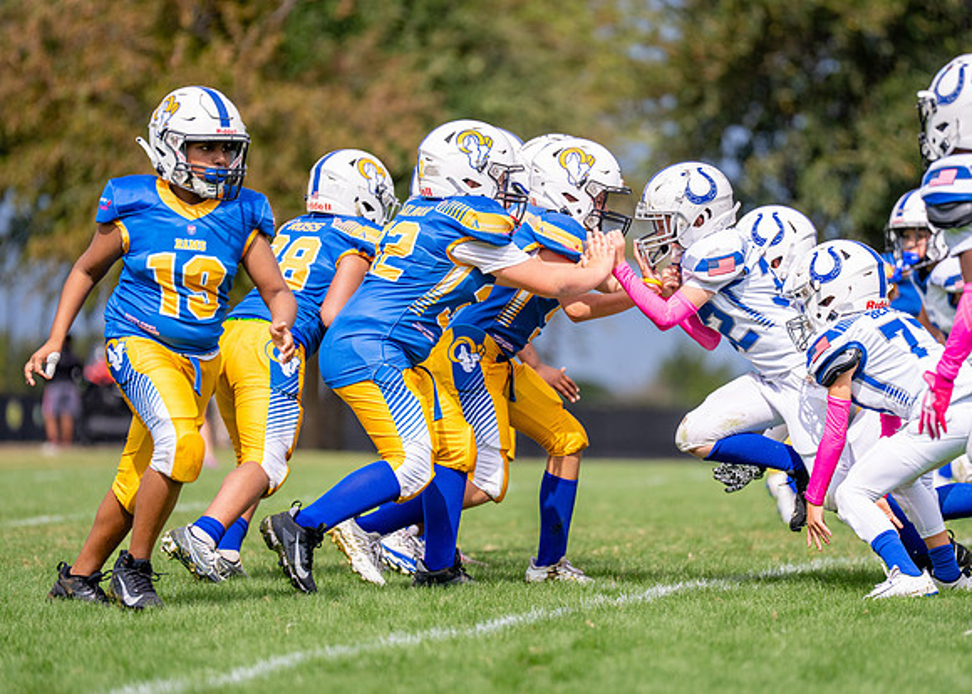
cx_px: 533
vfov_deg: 5.8
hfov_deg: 8.2
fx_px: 6811
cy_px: 326
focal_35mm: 247
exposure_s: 1/6400
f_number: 2.8
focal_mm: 200
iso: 250
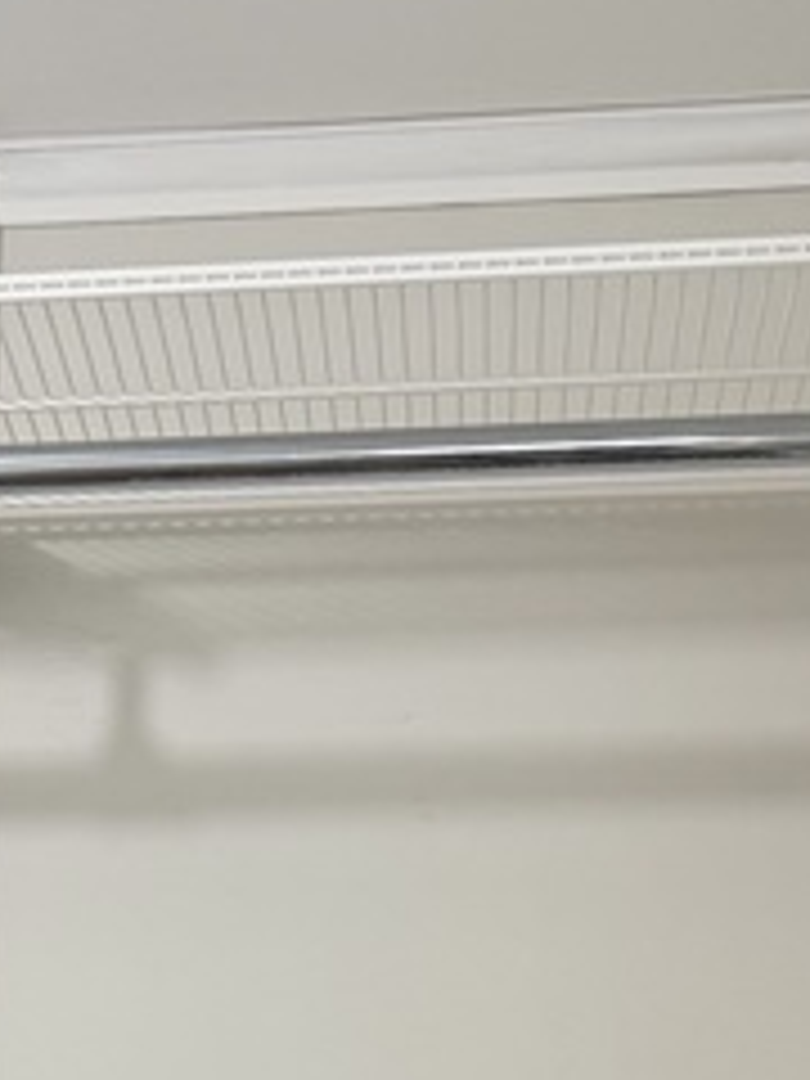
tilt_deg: -4.7
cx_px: -112
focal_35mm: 108
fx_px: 3370
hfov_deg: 13.4
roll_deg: -0.4
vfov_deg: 15.4
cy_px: 2002
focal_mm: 6.76
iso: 125
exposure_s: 1/60
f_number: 1.78
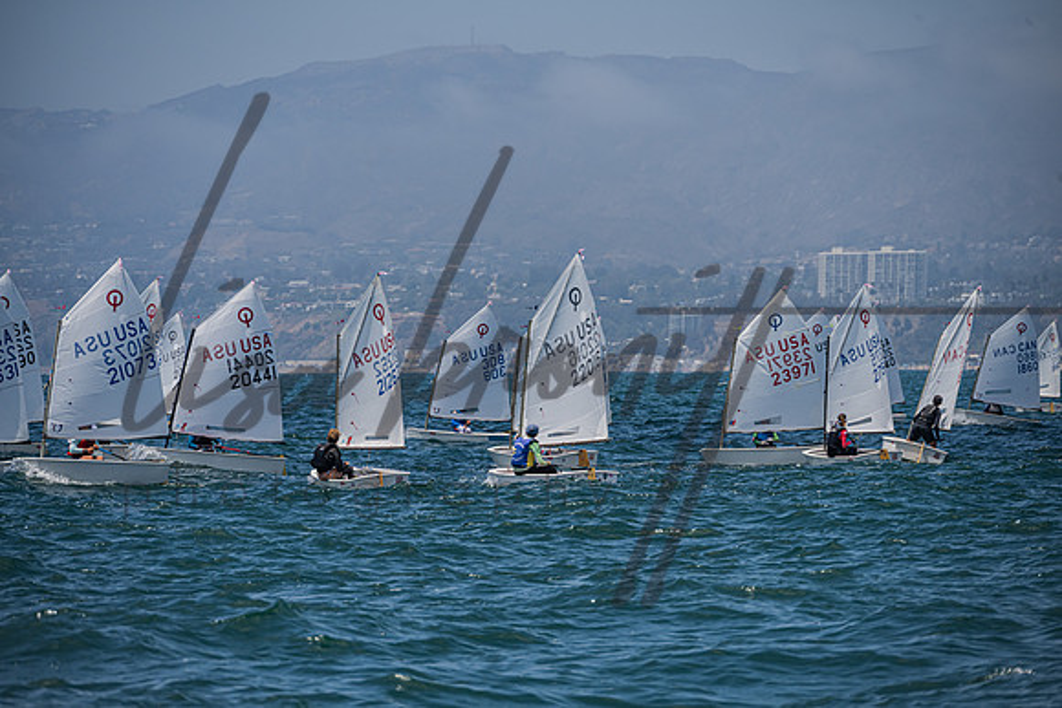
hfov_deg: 7.9
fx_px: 7730
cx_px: 531
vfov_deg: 5.2
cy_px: 354
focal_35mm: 262
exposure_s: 1/1250
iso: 250
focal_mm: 260
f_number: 8
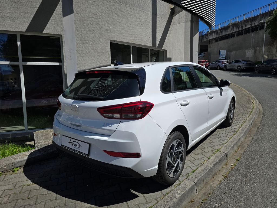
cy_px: 104
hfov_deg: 73.9
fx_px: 184
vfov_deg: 58.9
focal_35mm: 23
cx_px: 138
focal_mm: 6.3
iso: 12
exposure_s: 1/1794
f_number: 1.7
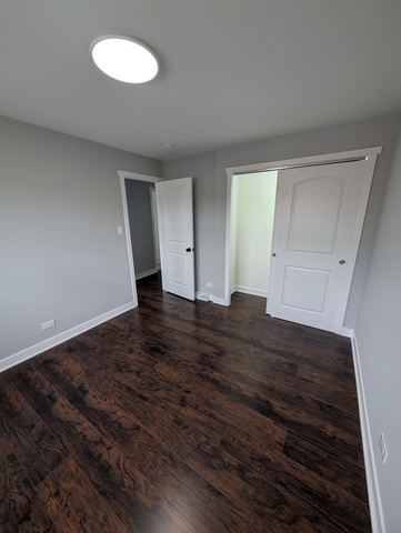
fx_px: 185
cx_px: 200
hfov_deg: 94.6
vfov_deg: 110.5
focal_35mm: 12
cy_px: 266
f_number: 1.7
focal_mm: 2.02
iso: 46
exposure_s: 1/105
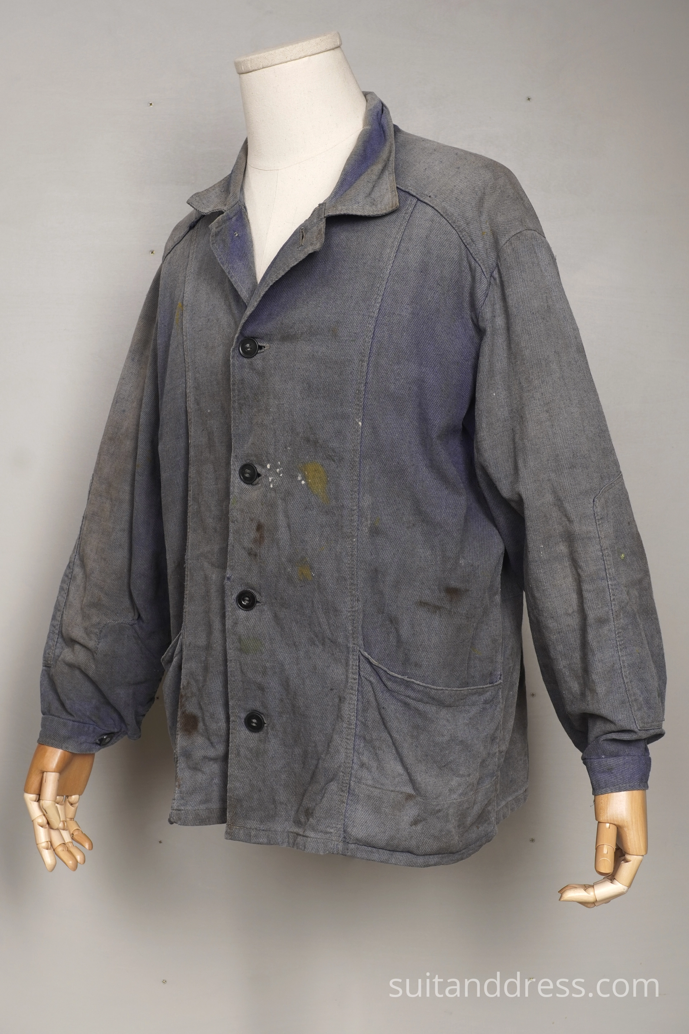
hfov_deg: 28.1
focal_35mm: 48
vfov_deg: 41.1
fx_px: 1378
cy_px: 517
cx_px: 344
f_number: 7.1
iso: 250
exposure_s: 1/20
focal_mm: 32
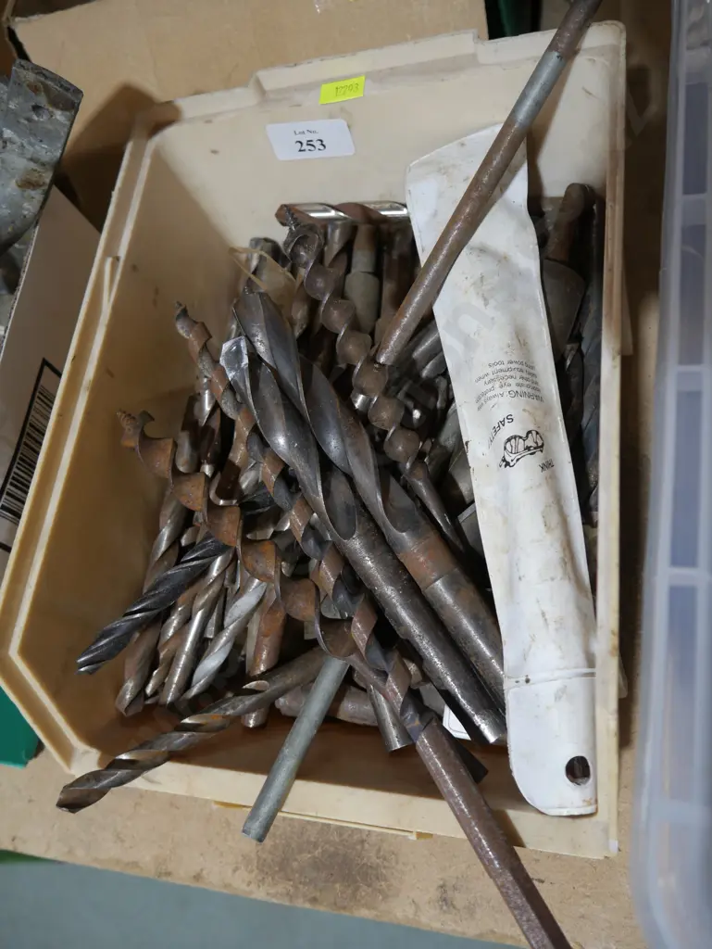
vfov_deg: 59.9
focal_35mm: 30
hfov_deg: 46.8
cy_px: 474
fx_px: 822
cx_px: 356
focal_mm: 15
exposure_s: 1/60
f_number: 3.6
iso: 320
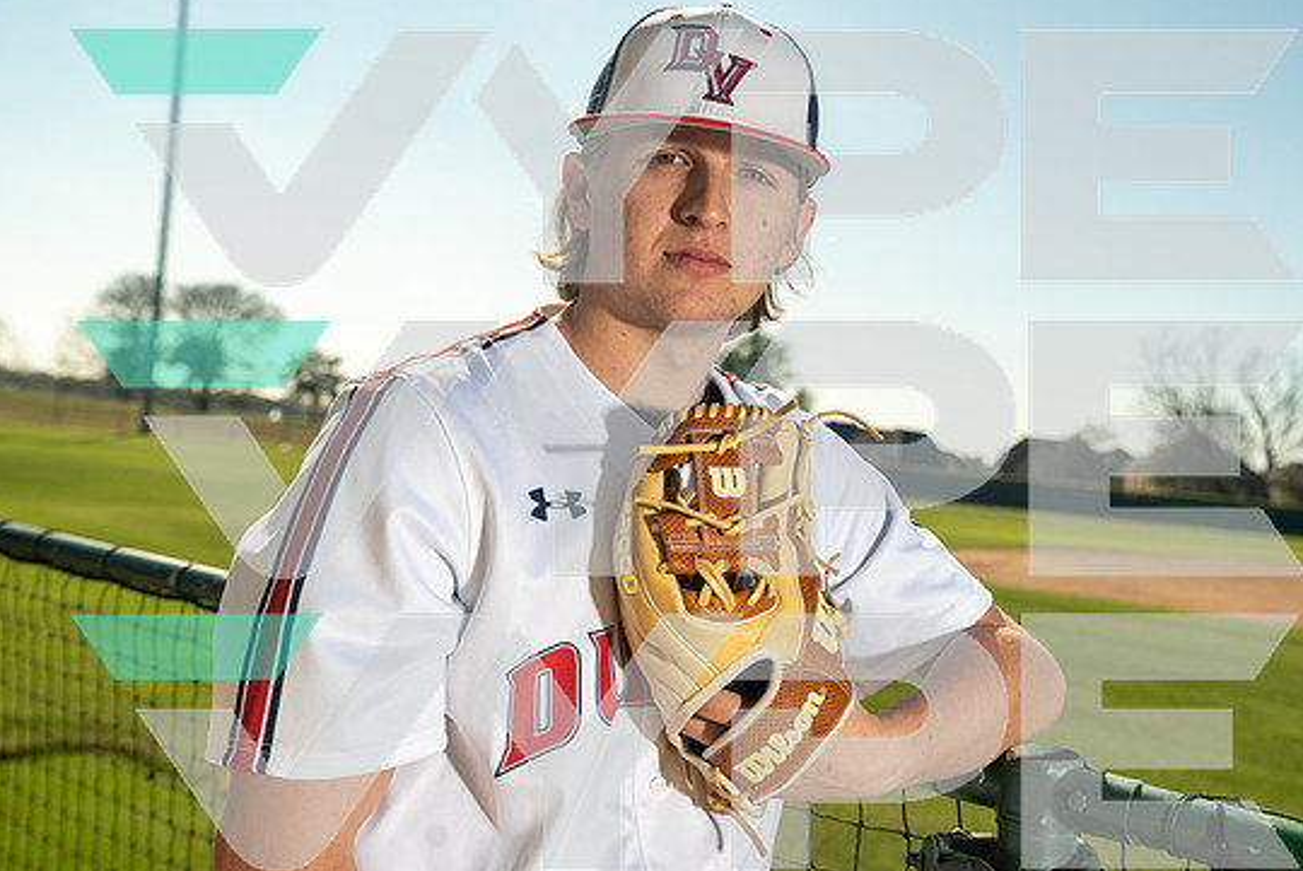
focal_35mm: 44
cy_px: 450
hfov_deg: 44.4
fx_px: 1594
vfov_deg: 30.6
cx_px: 693
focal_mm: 41
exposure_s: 1/200
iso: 500
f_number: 5
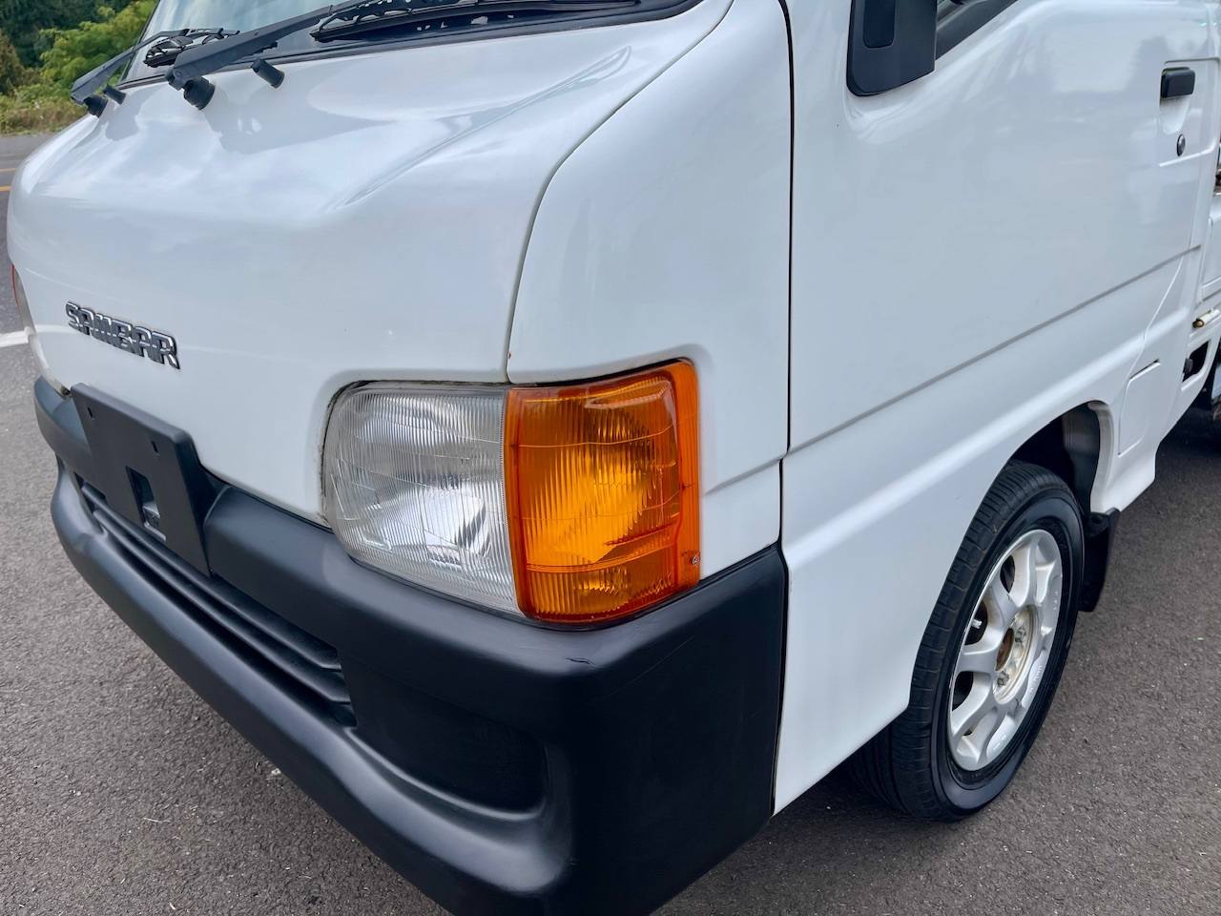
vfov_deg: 54.9
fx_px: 882
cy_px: 458
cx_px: 610
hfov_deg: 69.4
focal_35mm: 25
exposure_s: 1/1098
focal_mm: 5.1
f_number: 1.6
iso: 32
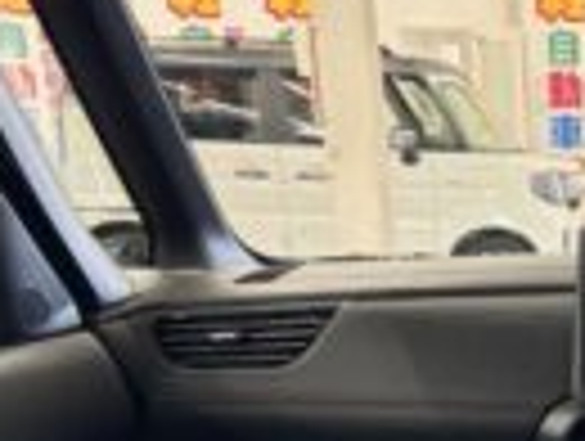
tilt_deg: -15.9
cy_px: 488
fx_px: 1185
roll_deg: +0.0
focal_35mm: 70
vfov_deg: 20.1
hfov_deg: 24.1
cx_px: 770
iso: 200
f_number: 1.6
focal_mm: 5.96
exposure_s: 1/50
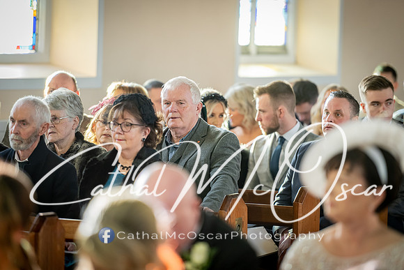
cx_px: 202
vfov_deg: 6.8
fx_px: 2262
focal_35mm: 202
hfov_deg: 10.2
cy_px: 135
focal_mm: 195
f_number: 2.8
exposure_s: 1/100
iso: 1000
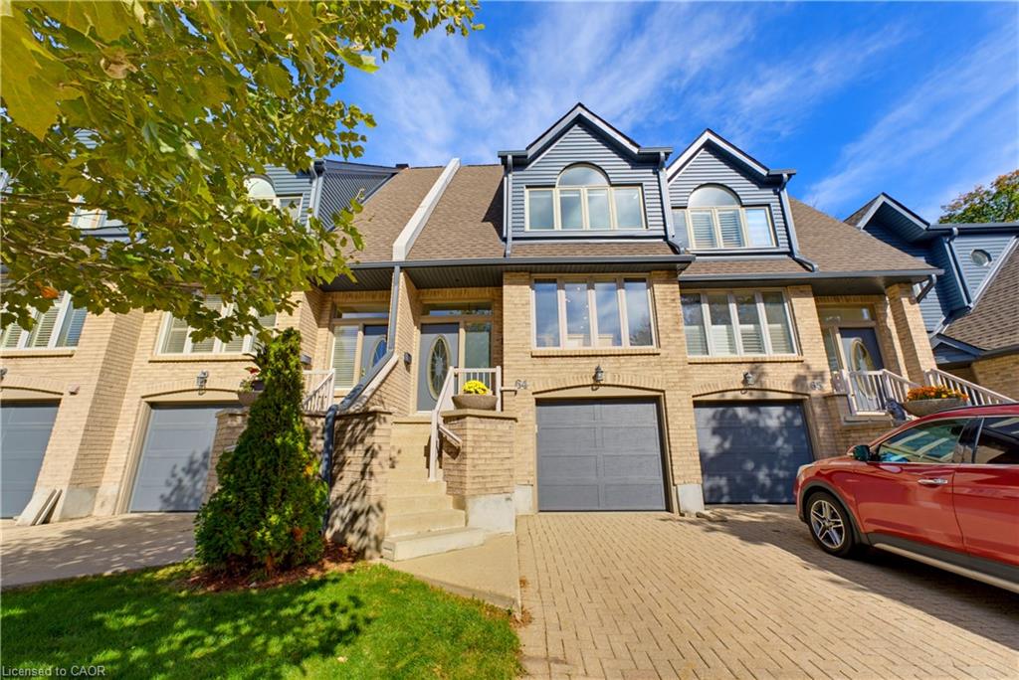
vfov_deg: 81.3
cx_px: 510
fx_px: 396
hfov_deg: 104.2
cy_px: 340
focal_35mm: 14
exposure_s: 1/320
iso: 800
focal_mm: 14
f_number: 11
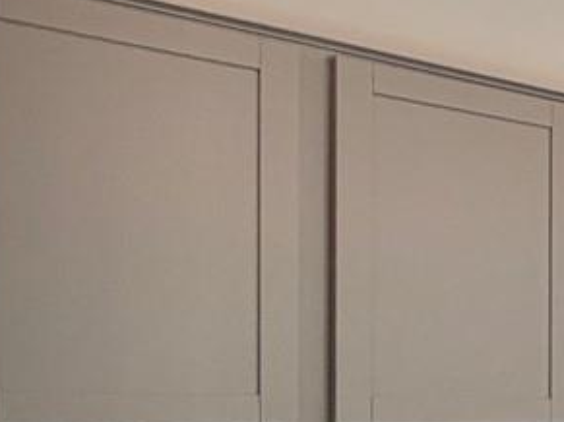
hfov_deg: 13.7
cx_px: 1467
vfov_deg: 18.6
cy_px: 418
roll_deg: -0.9
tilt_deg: -0.7
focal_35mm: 77
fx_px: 1254
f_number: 2.2
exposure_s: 1/120
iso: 50
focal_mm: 2.22
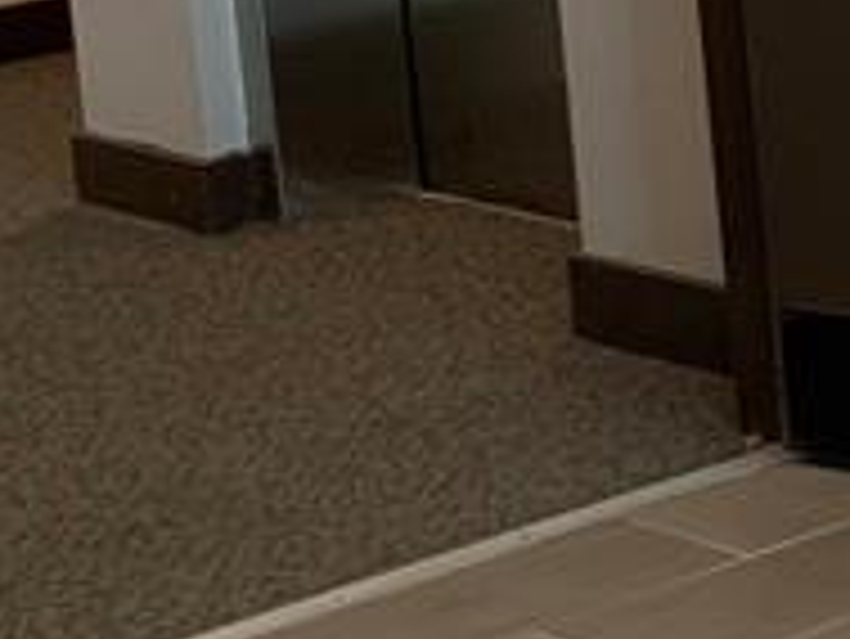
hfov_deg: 12.4
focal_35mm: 141
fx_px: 3464
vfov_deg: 10.2
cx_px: 1682
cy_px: -324
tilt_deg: -5.7
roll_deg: +3.4
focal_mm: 4.25
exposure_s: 1/60
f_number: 1.8
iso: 50
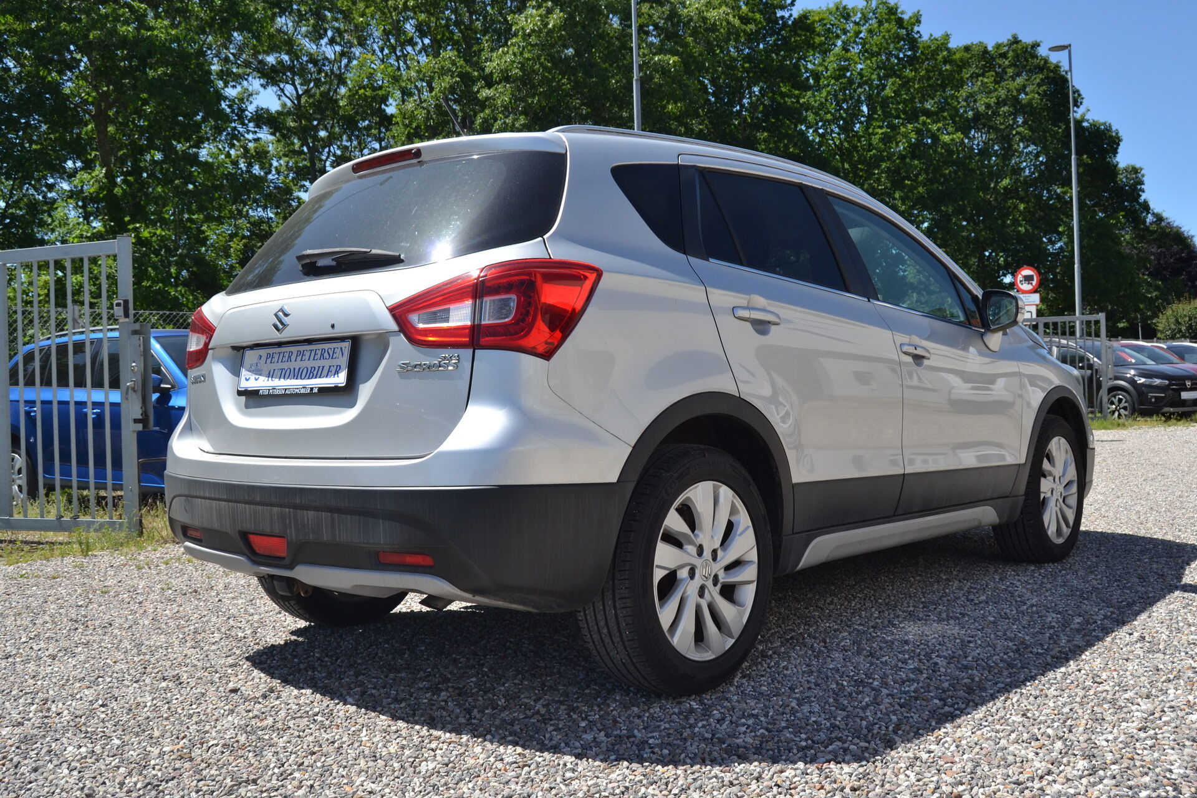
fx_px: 1097
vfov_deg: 40.0
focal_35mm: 33
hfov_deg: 57.2
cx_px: 598
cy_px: 399
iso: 100
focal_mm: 22
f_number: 8
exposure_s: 1/250
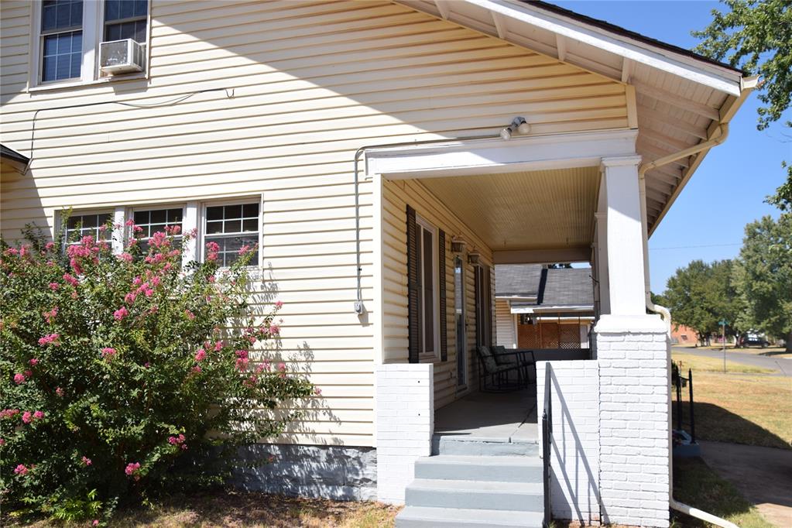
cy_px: 264
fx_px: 693
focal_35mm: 32
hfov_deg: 59.5
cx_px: 396
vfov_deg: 41.7
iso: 400
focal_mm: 21
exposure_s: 1/1600
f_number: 7.1
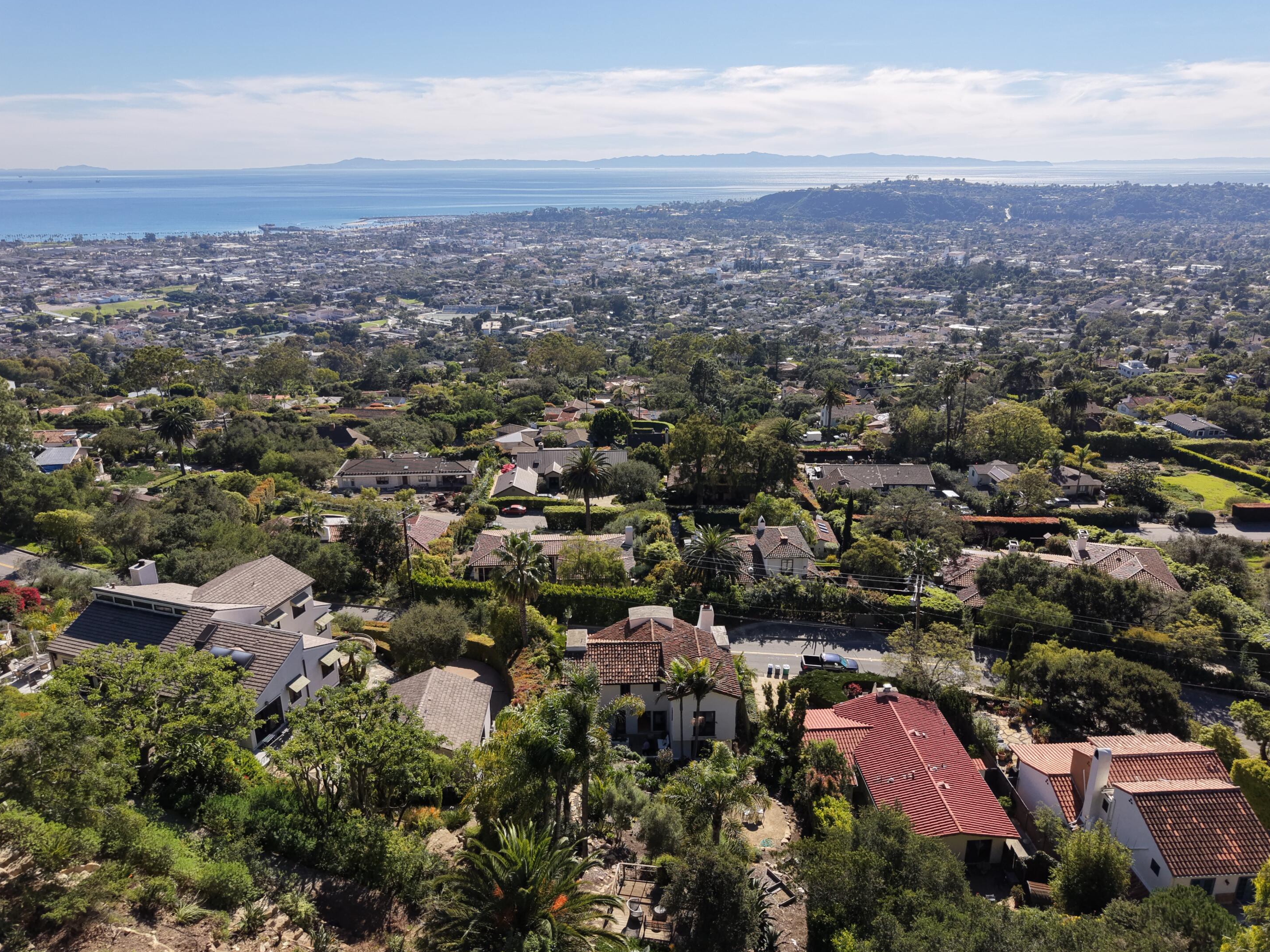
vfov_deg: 54.9
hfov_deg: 69.4
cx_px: 645
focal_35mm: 25
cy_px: 464
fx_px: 917
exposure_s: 1/180
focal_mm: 8.67
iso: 290
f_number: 1.8
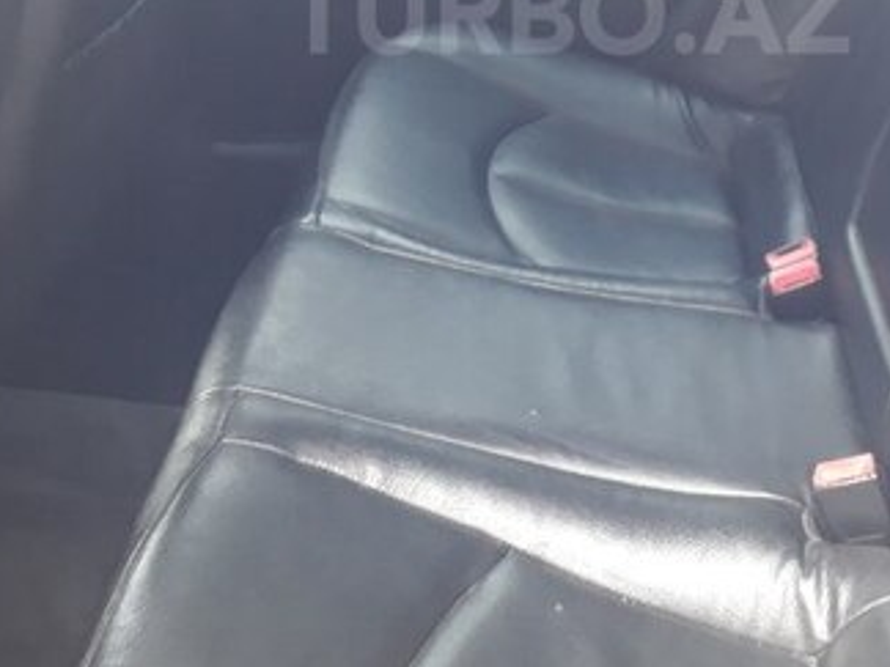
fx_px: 1414
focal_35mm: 55
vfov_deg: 25.4
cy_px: 12
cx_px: 569
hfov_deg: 34.7
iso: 200
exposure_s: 1/17
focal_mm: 3.6
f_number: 1.9
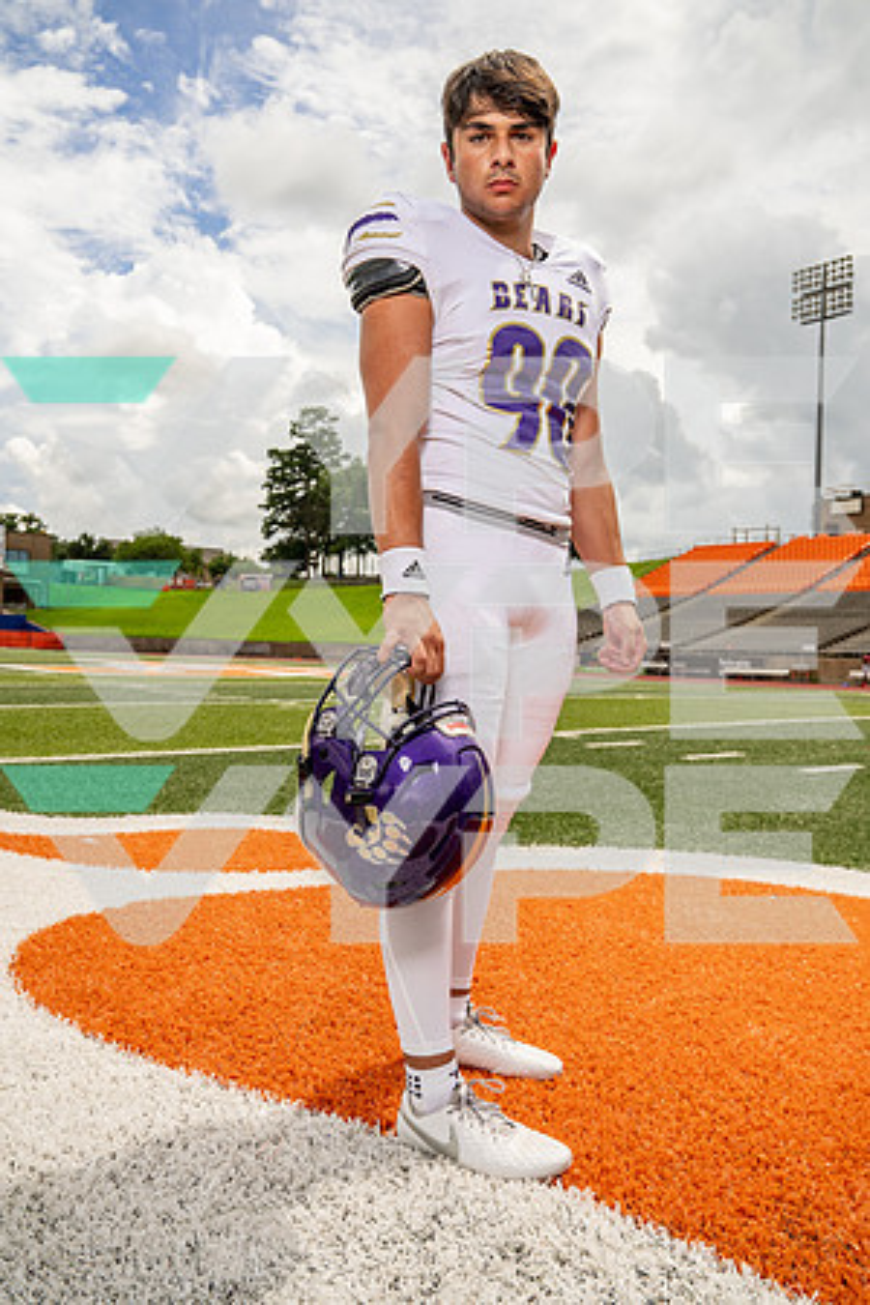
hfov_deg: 45.0
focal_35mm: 29
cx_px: 435
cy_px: 652
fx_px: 1051
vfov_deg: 63.7
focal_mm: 29
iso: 100
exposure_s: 1/160
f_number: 8
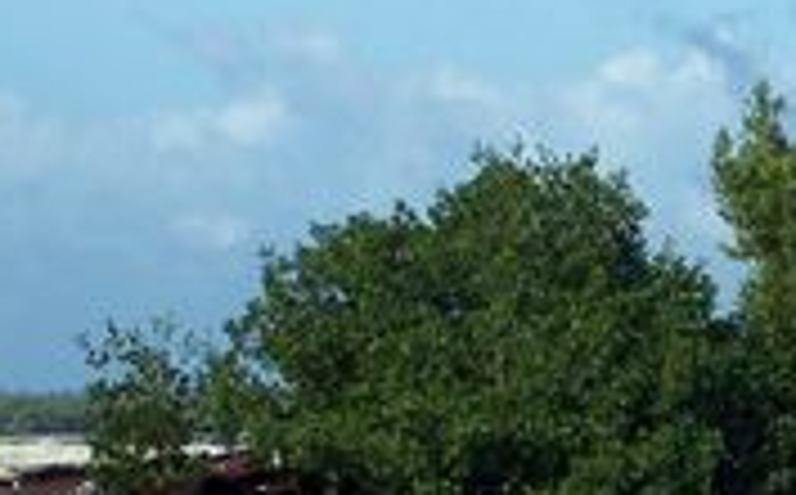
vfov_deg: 3.2
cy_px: 621
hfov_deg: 5.2
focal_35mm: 403
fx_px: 8729
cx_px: 1309
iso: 80
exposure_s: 1/640
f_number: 4.5
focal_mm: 17.5
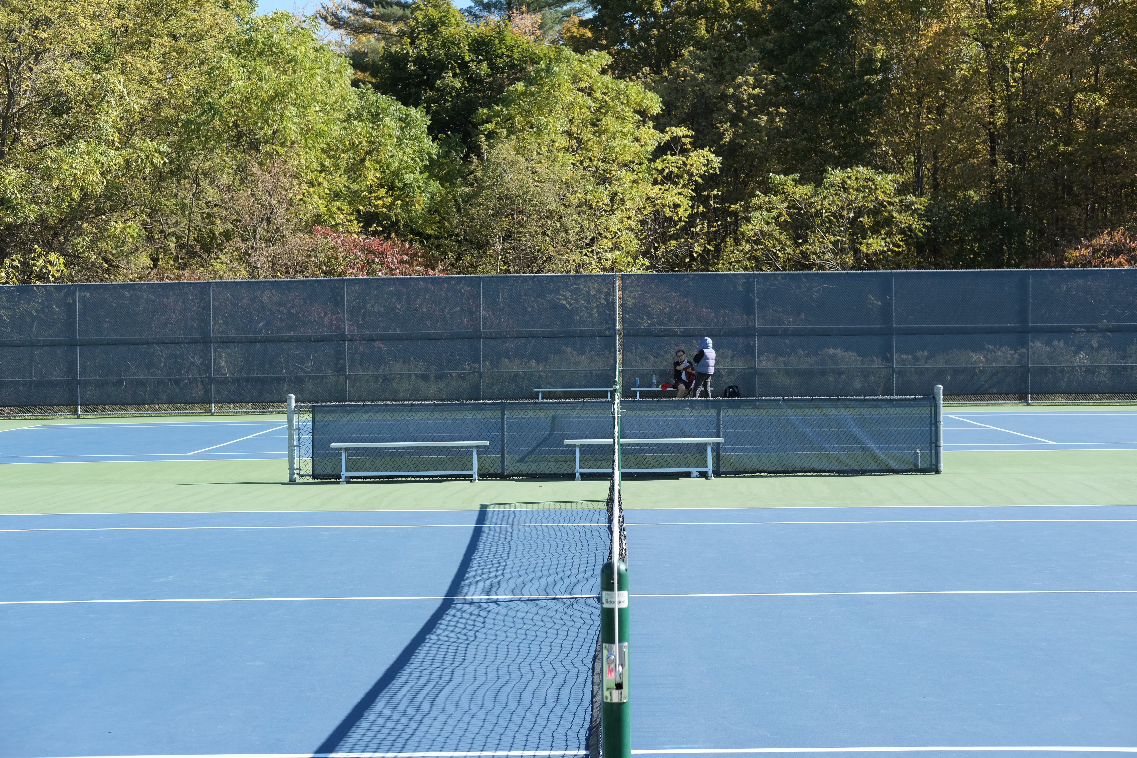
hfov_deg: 37.5
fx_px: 1674
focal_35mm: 53
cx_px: 568
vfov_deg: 25.5
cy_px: 379
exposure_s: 1/600
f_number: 5
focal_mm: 35
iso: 320
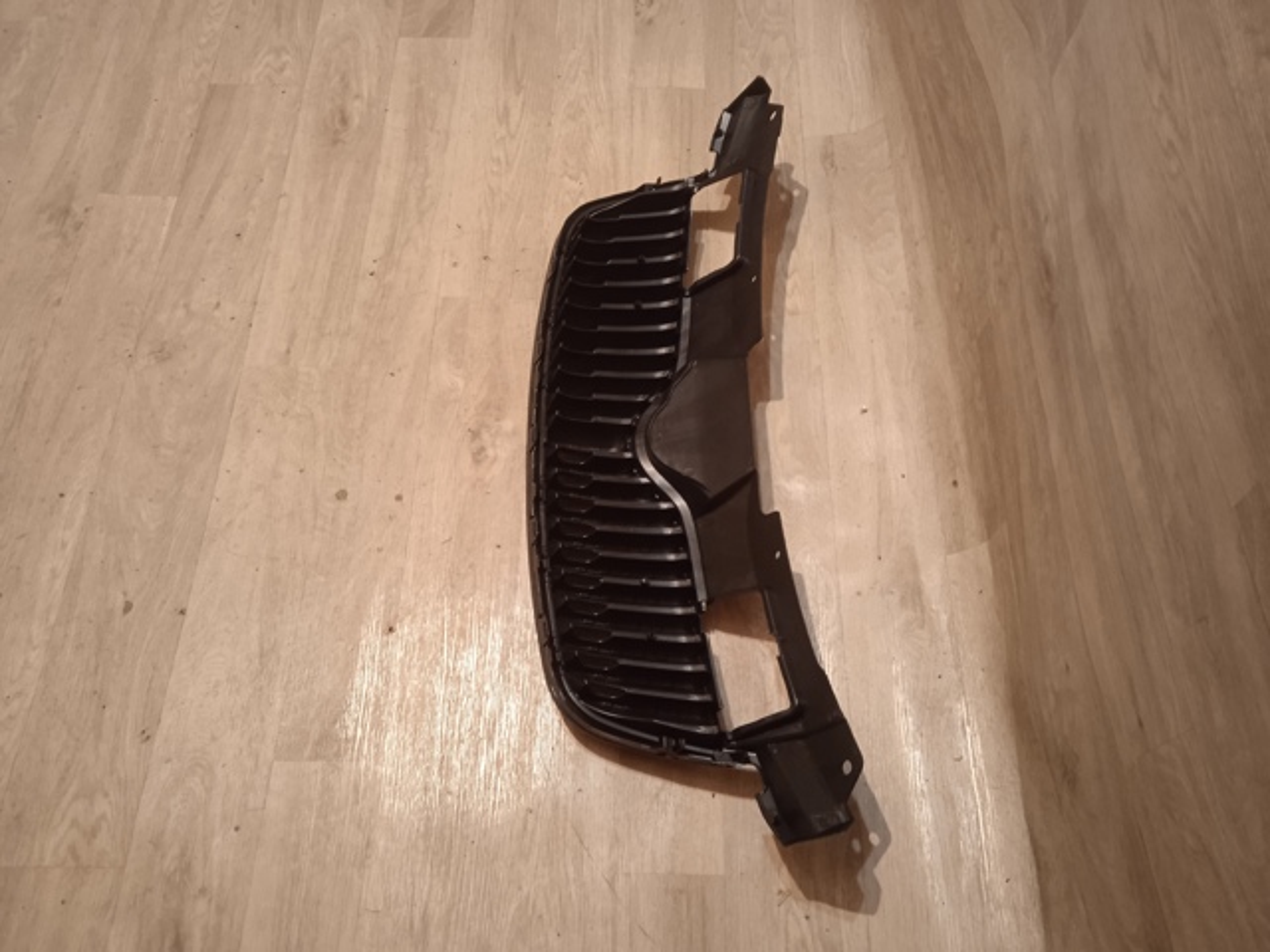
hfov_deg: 63.4
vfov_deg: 49.7
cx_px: 635
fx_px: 1027
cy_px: 476
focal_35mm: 28
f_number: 2.2
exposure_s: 1/14.3
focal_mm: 3.43
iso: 893
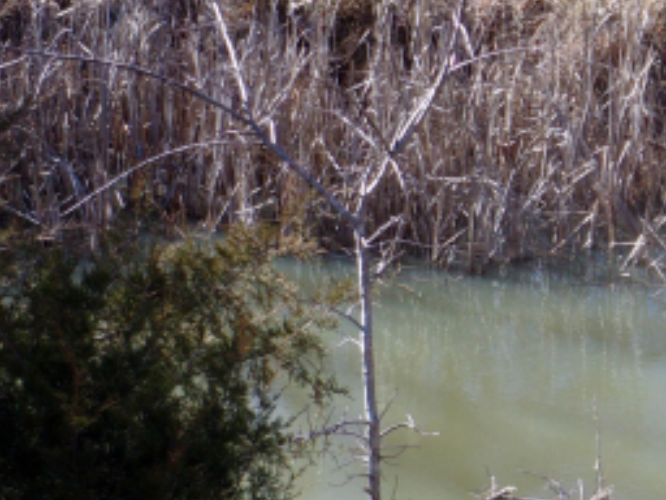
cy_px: 341
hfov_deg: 11.7
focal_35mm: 167
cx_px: 704
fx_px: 3213
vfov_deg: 8.9
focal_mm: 11.5
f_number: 5.2
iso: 80
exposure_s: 1/180
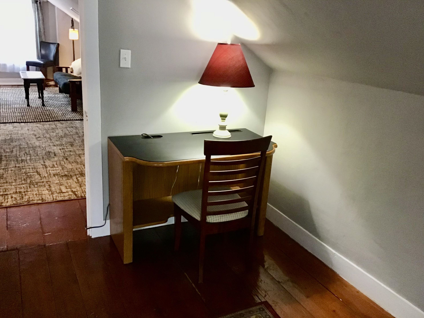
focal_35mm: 32
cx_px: 205
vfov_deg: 44.2
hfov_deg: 56.8
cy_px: 164
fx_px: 392
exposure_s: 1/24
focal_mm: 3.3
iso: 250
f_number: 2.4
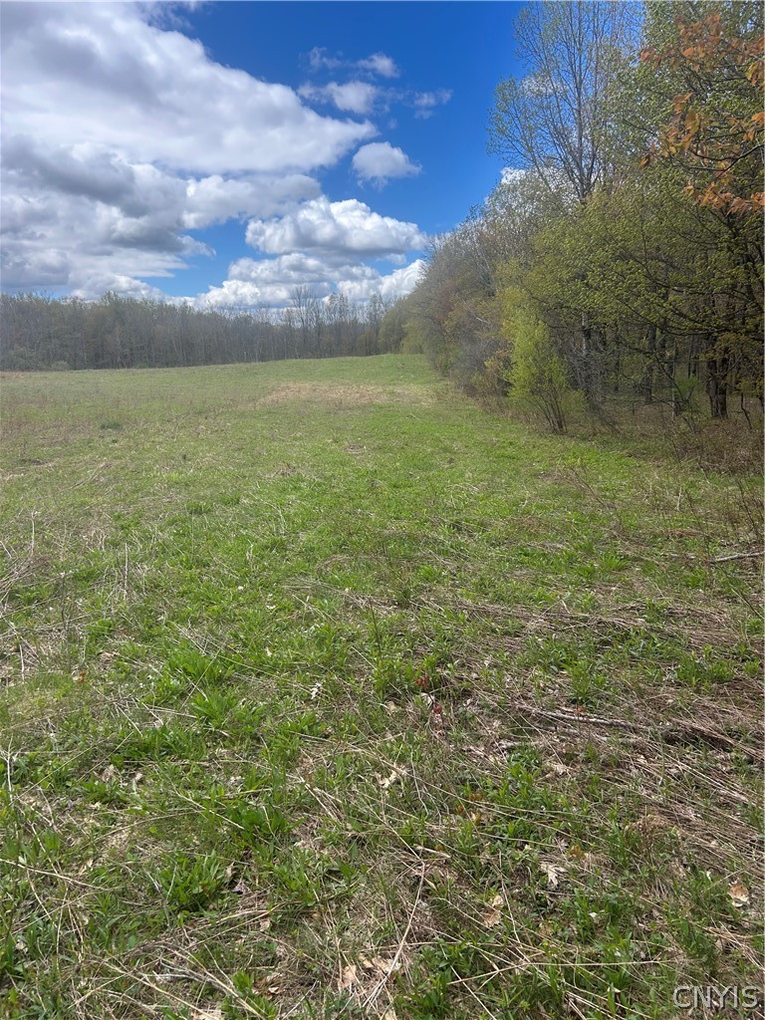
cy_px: 510
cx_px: 382
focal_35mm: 26
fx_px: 766
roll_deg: +1.9
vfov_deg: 67.3
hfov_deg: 53.1
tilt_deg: -11.3
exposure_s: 1/2404
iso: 50
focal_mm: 5.7
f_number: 1.5
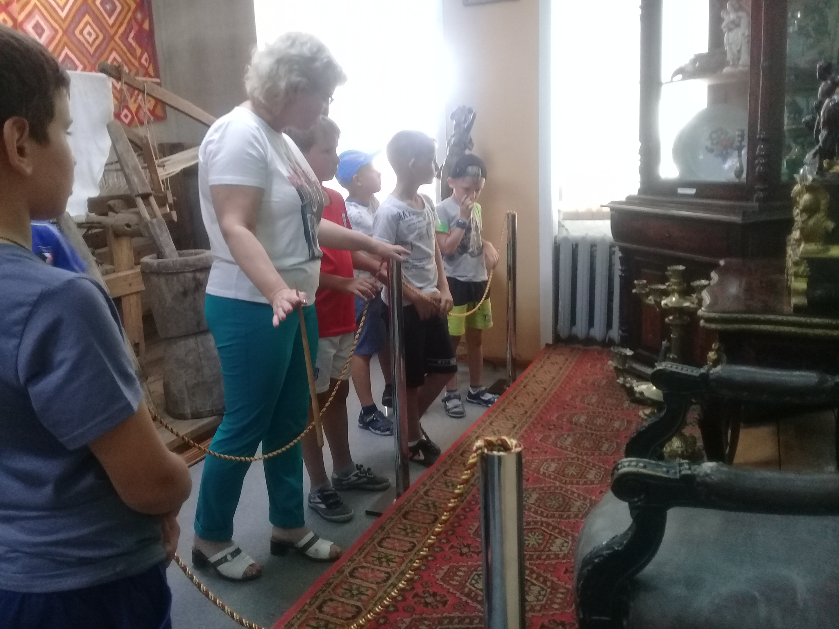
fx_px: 751
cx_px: 420
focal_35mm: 31
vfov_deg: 45.4
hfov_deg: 58.4
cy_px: 314
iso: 200
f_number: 2.2
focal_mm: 3.3
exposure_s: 1/25
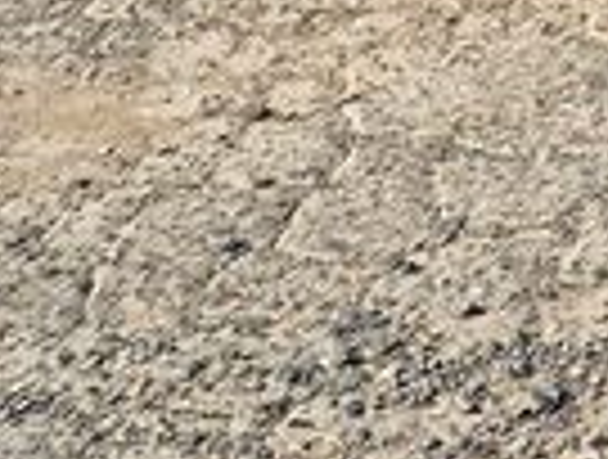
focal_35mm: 174
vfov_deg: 8.0
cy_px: -626
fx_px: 3064
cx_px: 2288
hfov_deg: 8.0
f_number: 1.8
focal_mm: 5.4
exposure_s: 1/1196
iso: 25
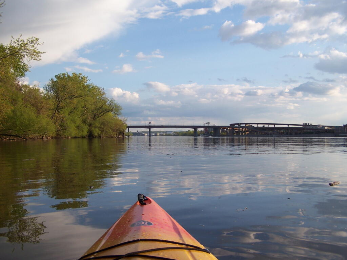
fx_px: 381
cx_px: 174
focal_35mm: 38
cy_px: 130
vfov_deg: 37.7
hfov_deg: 49.0
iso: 80
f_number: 2.8
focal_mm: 6.3
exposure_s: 1/800
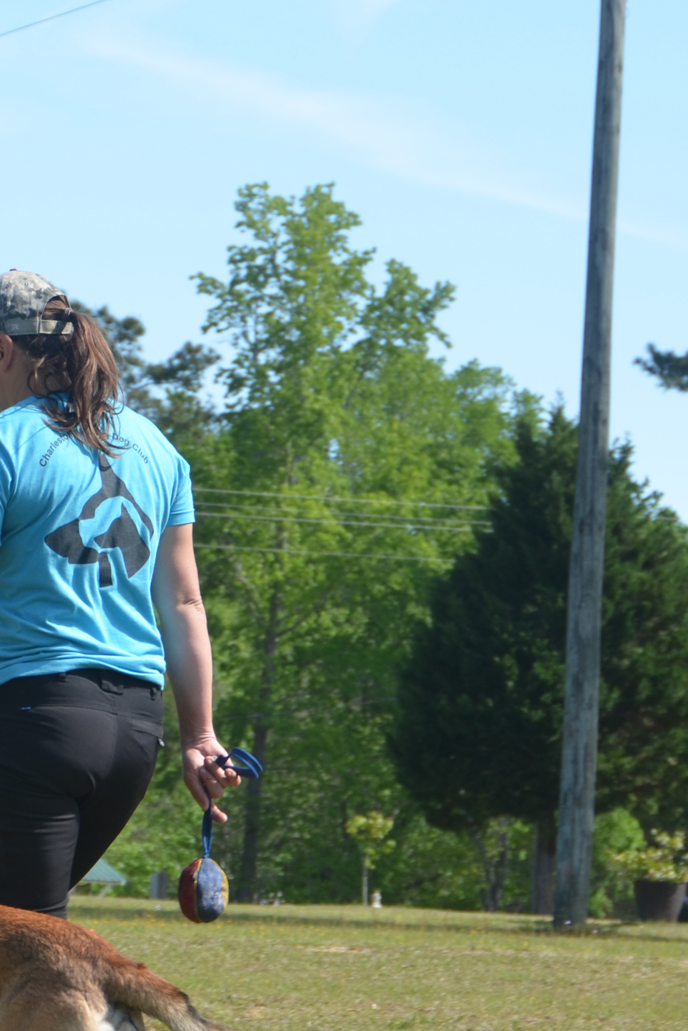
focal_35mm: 248
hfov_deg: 5.5
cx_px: -65
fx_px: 7109
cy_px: 736
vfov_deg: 8.3
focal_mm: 70
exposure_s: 1/250
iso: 140
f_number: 8
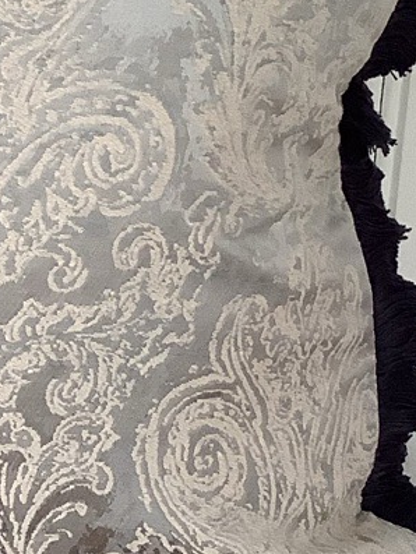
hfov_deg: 11.6
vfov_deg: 15.6
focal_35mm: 125
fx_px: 2002
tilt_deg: -19.0
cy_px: 42
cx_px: -114
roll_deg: -1.5
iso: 160
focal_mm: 3.3
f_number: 2.4
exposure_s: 1/60
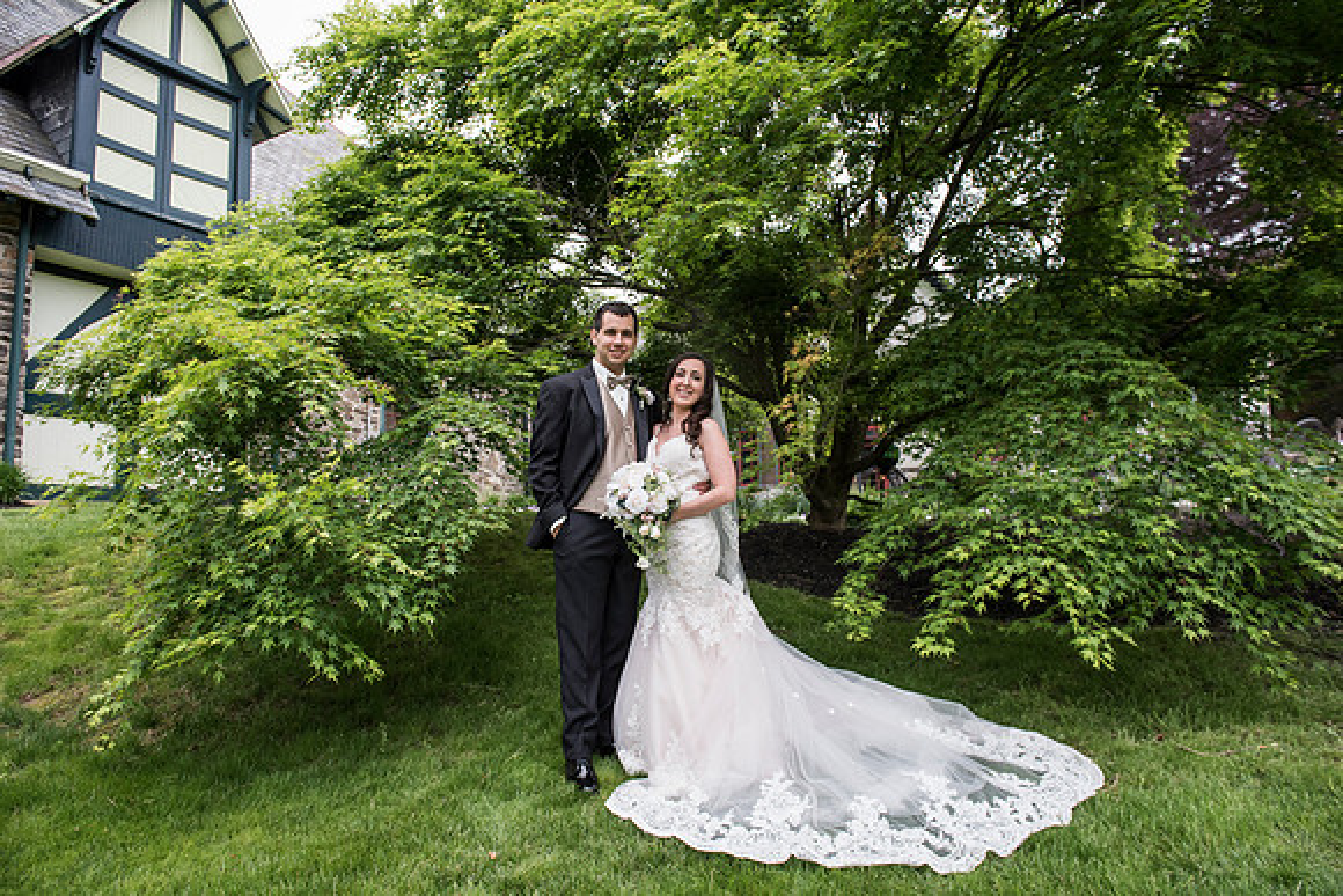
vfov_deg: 53.2
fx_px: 896
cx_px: 672
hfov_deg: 73.7
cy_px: 448
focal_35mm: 24
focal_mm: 24
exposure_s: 1/1250
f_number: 4
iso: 640
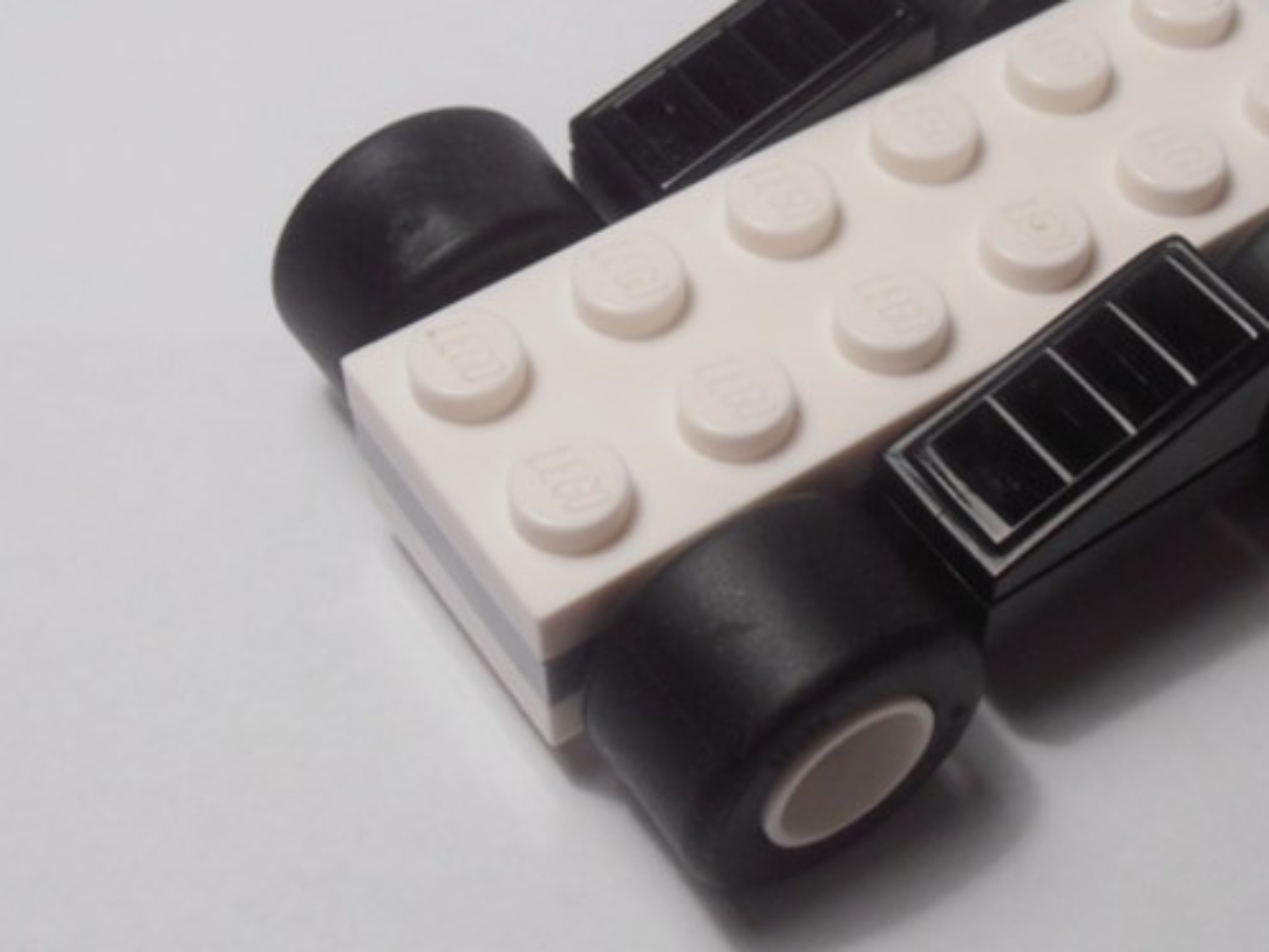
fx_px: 2457
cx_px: 797
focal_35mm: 67
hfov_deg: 28.8
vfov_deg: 21.8
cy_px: 310
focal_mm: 6.61
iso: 80
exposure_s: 1/80
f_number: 3.9
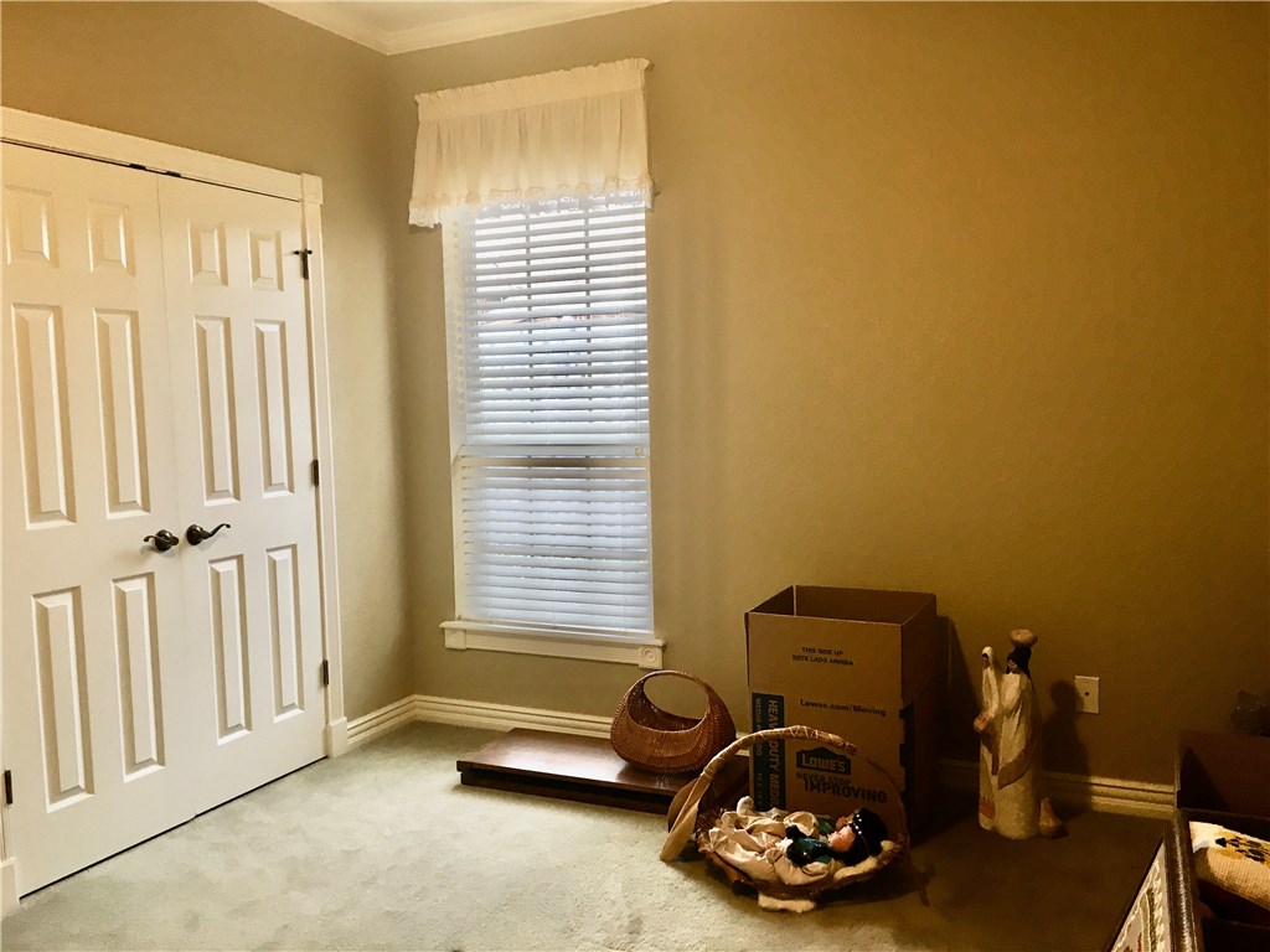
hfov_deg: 61.7
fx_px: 1064
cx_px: 635
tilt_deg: -4.7
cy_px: 476
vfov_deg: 48.2
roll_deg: +0.9
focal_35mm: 29
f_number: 2.2
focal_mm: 4.15
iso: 50
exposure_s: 1/30
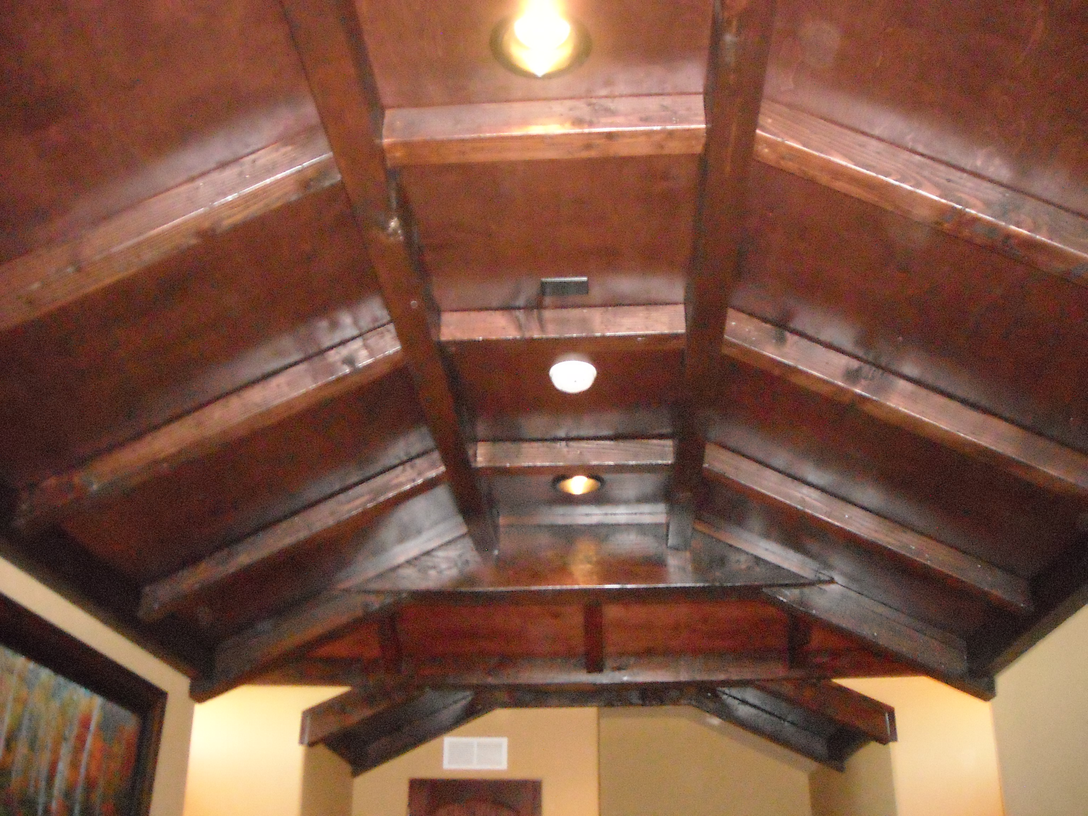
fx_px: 1100
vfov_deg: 40.7
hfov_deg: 52.6
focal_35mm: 35
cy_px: 408
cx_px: 544
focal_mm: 5.7
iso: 1000
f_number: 2.8
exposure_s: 1/60
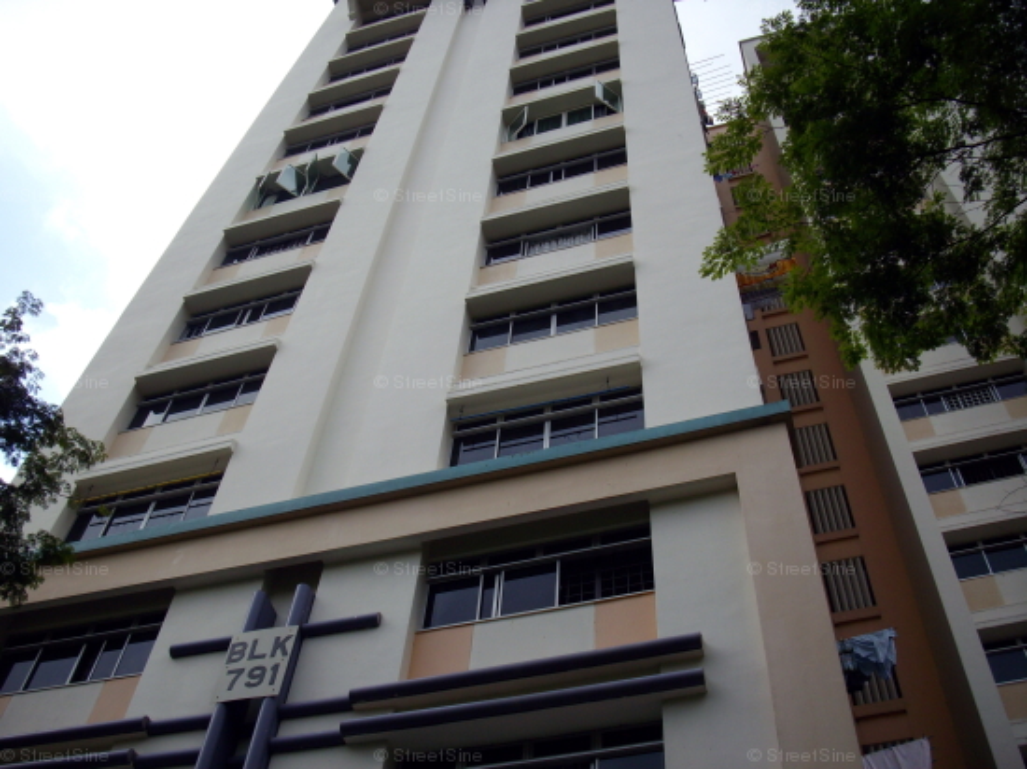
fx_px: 1097
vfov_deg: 38.6
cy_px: 384
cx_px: 514
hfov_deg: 50.2
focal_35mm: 37
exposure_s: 1/400
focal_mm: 6.2
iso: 80
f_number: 2.8
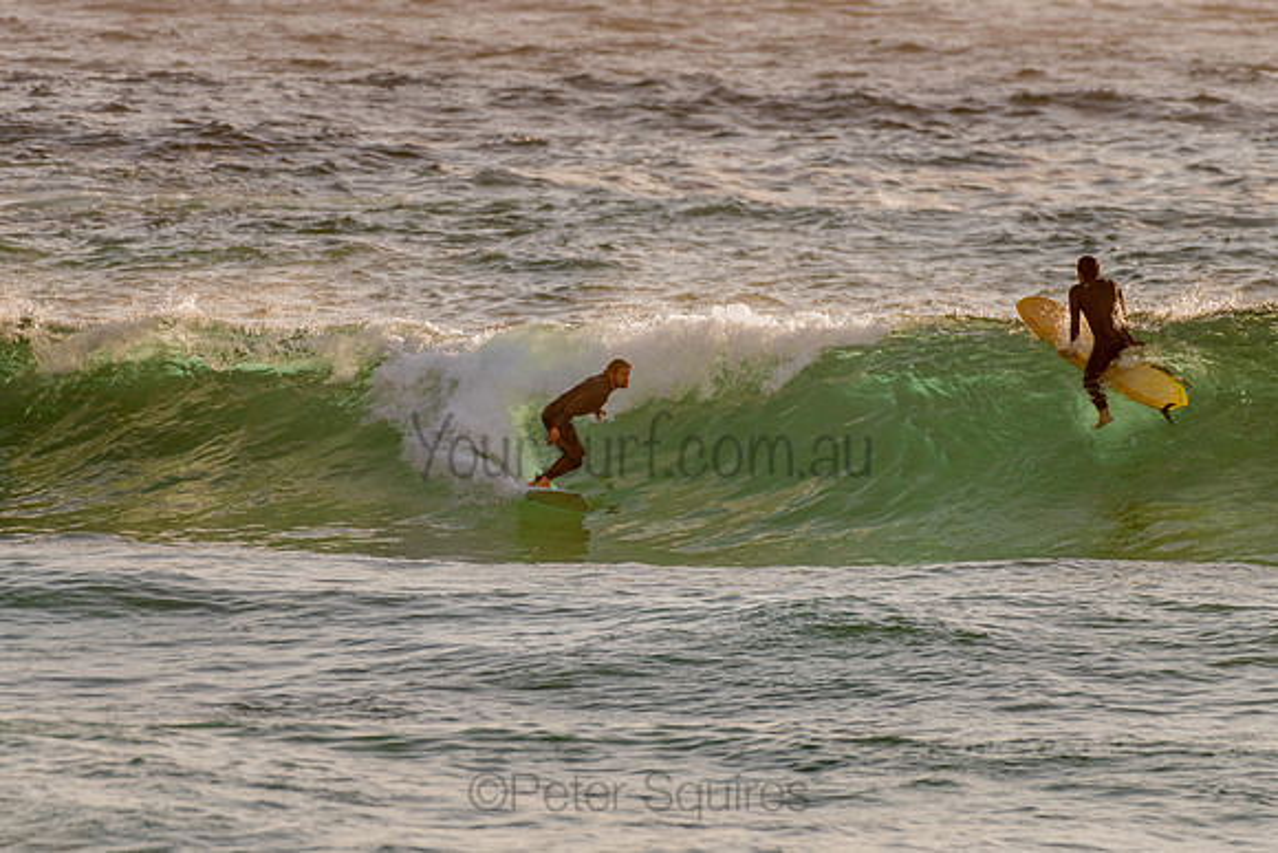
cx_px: 623
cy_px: 414
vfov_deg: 2.2
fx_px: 21762
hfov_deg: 3.4
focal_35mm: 613
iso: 200
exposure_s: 1/2000
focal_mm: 500
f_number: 5.6
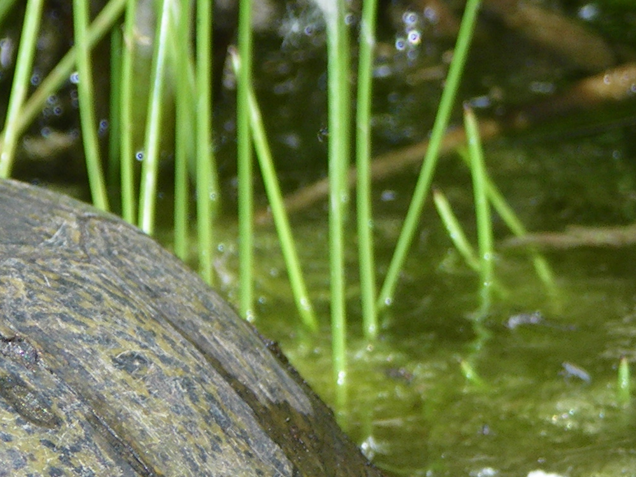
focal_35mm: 281
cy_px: 632
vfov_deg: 5.3
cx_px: -236
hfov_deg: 7.0
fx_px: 5163
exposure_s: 1/200
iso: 50
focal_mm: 13.7
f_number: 4.8
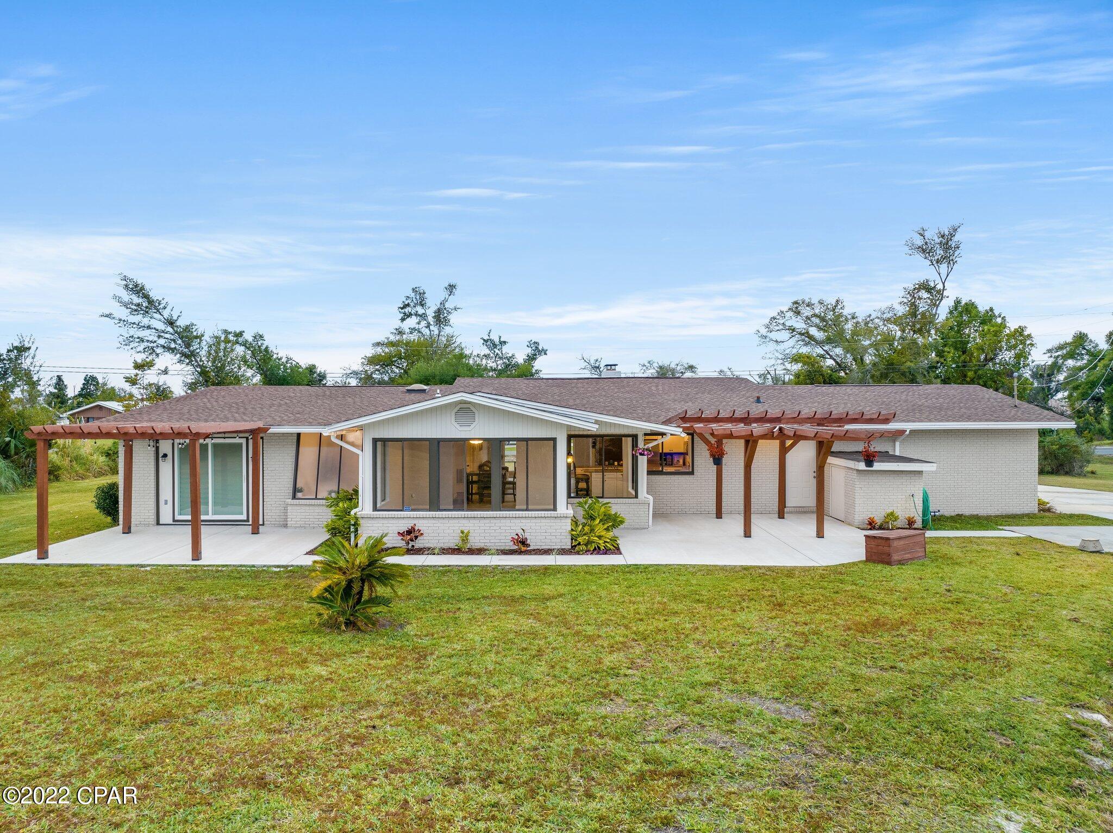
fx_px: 771
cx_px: 556
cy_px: 416
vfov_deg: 56.8
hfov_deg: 71.6
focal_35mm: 24
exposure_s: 1/40
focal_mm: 12.29
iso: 100
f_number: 2.8
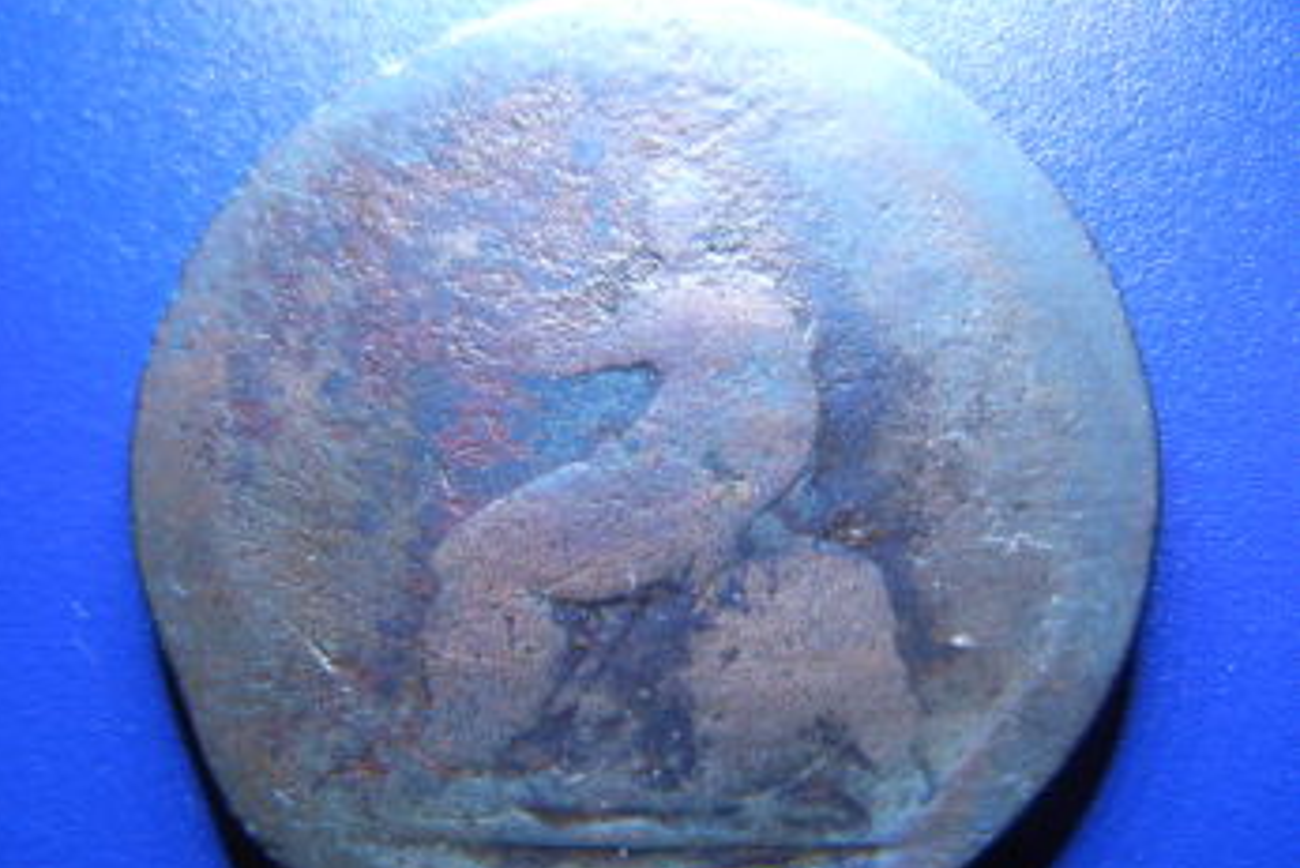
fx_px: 1156
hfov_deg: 58.7
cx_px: 637
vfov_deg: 41.1
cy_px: 488
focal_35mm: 32
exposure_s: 1/30
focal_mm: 5.4
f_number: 3.5
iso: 168
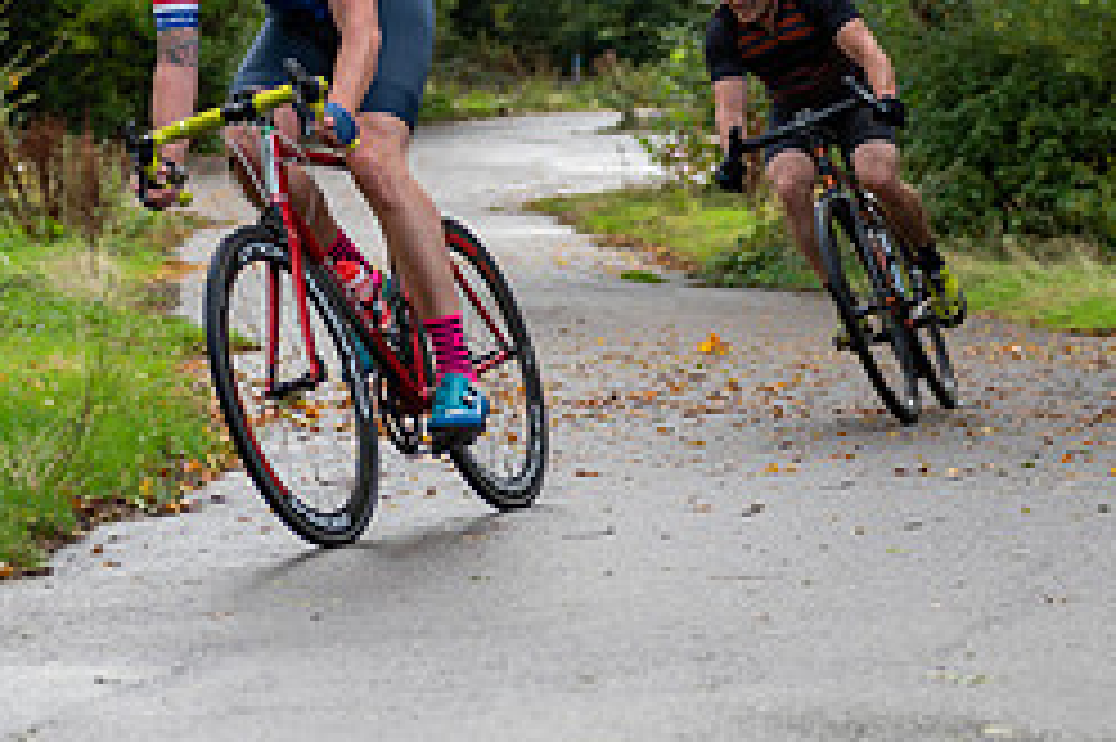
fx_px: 4492
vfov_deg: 9.4
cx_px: 212
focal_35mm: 145
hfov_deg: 14.1
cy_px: 7
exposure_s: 1/500
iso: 200
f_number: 3.2
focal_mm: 62
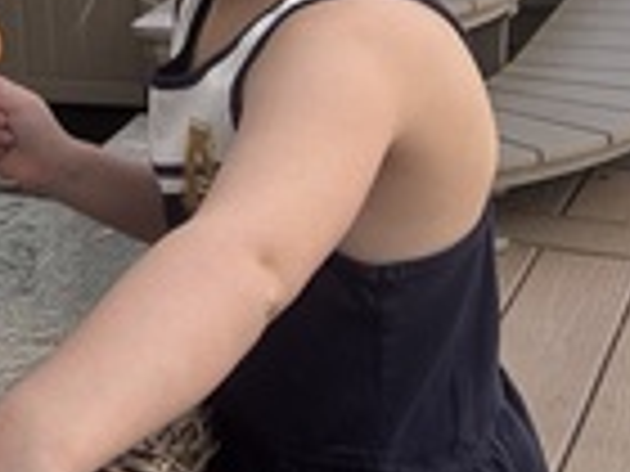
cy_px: -236
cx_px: -292
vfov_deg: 16.4
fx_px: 1492
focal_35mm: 82
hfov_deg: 20.6
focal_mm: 2.69
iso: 25
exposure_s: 1/194
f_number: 1.9
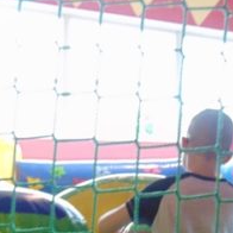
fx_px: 548
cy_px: 233
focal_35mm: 72
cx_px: 111
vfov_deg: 23.0
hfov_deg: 24.0
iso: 400
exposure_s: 1/25
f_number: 3
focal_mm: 4.5
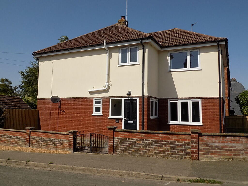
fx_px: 215
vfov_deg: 46.8
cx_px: 124
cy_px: 93
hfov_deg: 60.0
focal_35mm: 30
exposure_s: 1/200
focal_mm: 5.3
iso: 80
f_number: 10.6
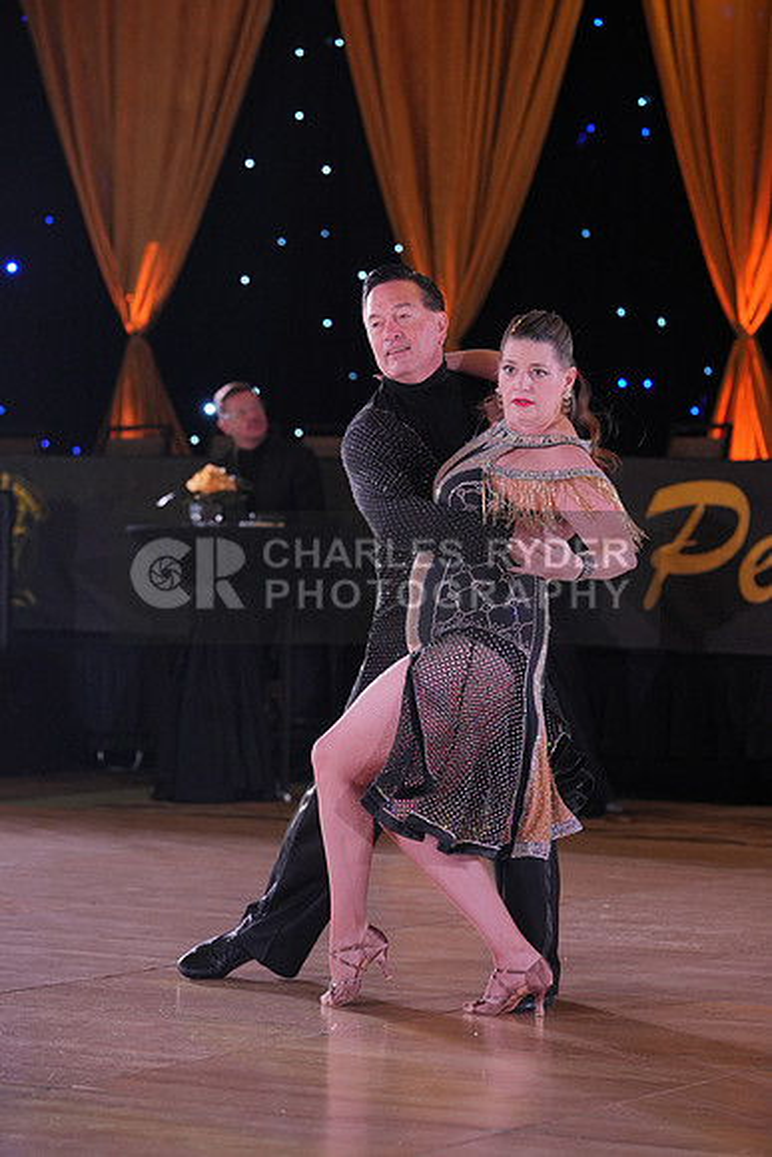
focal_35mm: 127
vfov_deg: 16.1
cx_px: 386
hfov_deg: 10.8
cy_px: 578
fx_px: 4082
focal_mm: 127
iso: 1250
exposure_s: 1/400
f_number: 4
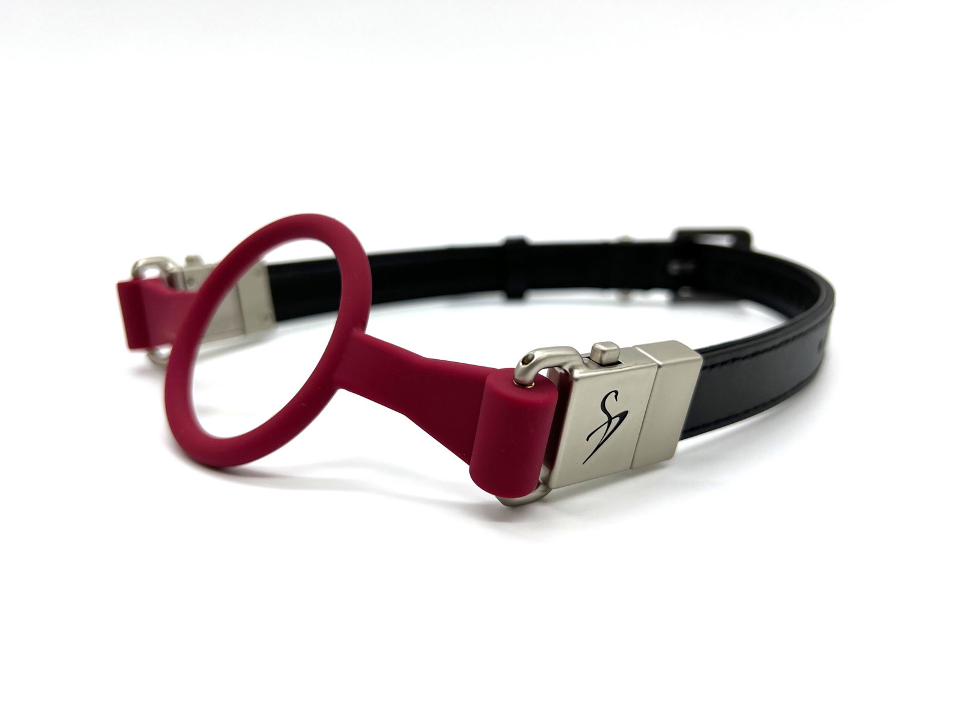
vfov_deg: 53.1
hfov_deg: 67.3
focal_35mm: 26
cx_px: 482
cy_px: 362
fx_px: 724
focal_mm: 5.7
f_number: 1.5
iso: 50
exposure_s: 1/859
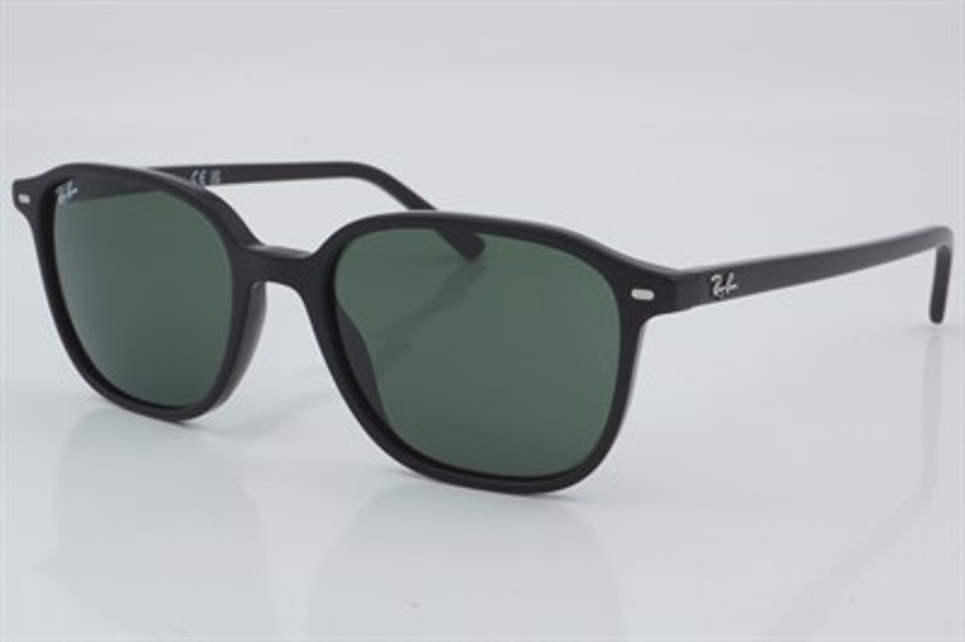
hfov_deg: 27.0
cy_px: 321
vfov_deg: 18.2
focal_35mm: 75
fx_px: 2009
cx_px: 482
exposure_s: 1/4
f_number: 29
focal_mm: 50
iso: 100
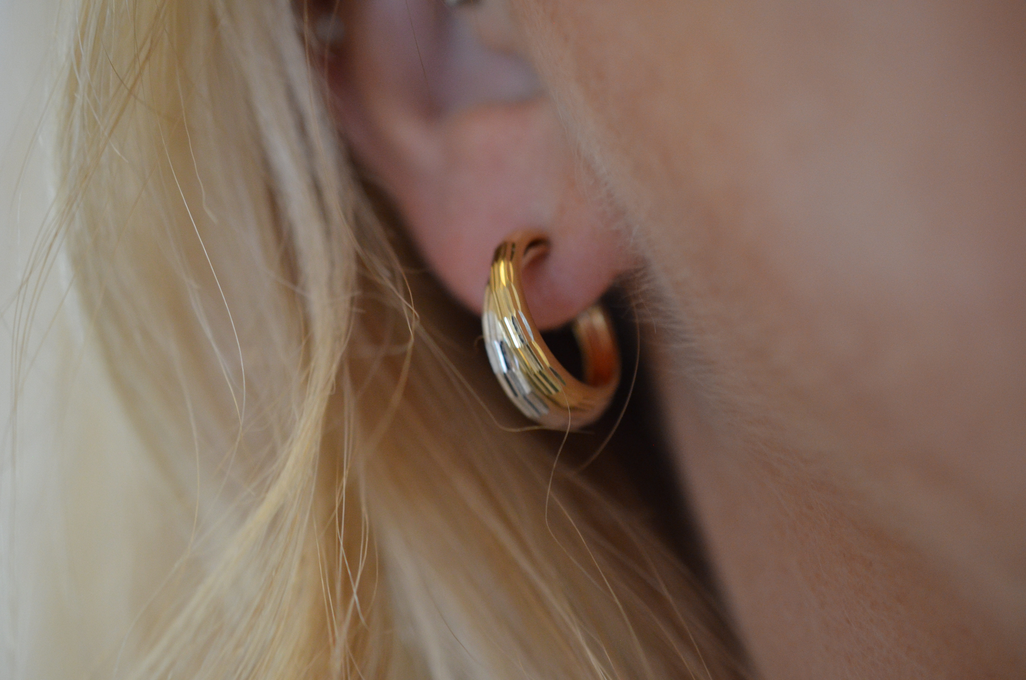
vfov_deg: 22.5
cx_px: 513
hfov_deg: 33.5
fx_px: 1706
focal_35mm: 60
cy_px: 340
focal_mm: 40
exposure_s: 1/60
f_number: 3.2
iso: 1600
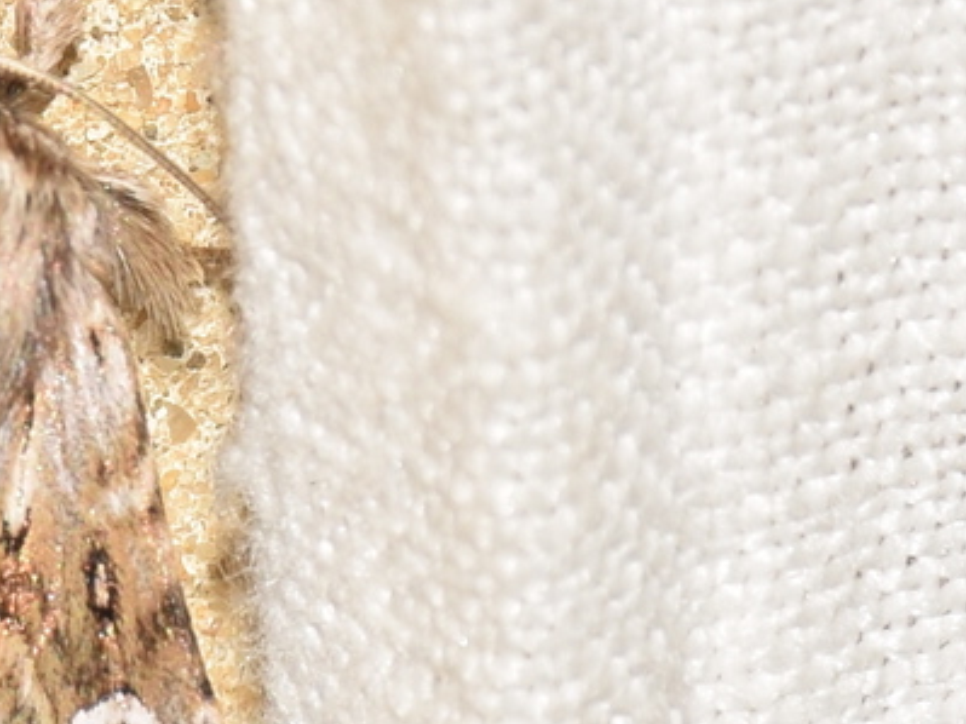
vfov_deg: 3.1
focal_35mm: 486
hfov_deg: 4.1
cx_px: -167
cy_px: 511
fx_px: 13558
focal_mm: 140
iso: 100
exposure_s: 1/160
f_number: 13
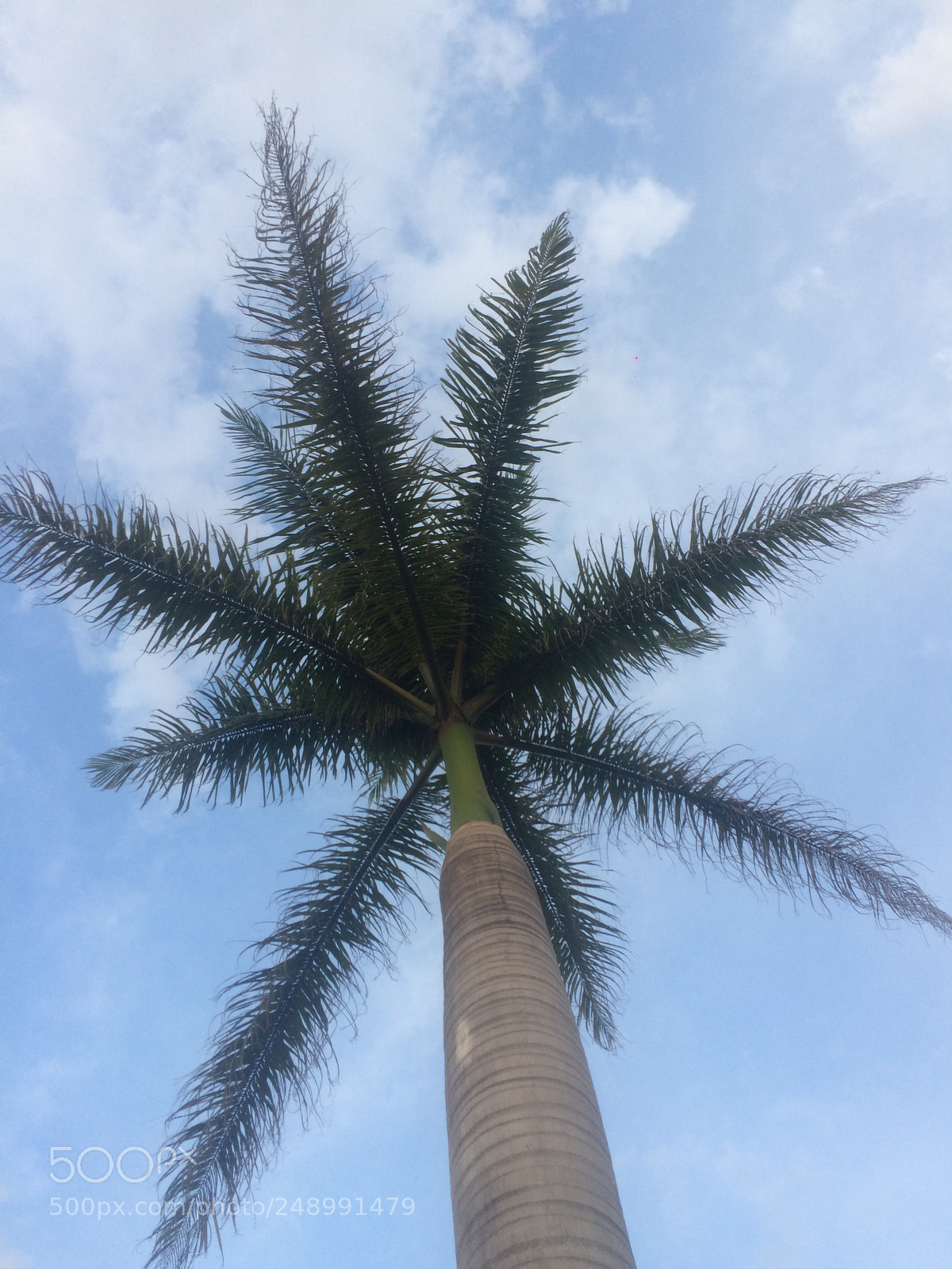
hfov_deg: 48.2
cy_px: 634
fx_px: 1063
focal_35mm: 29
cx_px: 476
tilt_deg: +74.7
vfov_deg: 61.7
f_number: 2.2
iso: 32
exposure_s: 1/122
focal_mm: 4.15
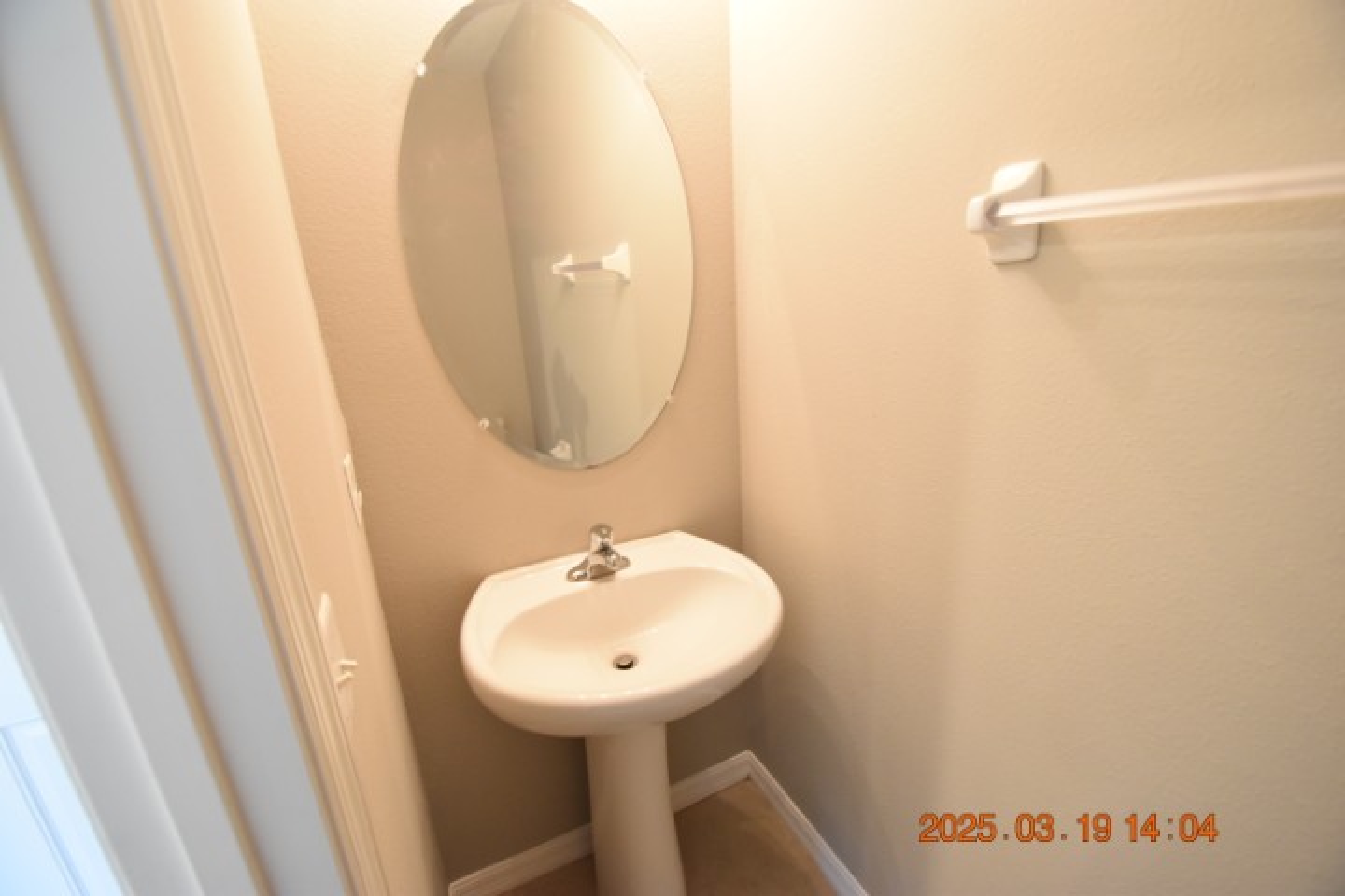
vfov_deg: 77.3
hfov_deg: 100.4
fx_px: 560
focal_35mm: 15
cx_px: 672
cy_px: 448
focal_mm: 10
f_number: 3.5
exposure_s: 1/60
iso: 2000
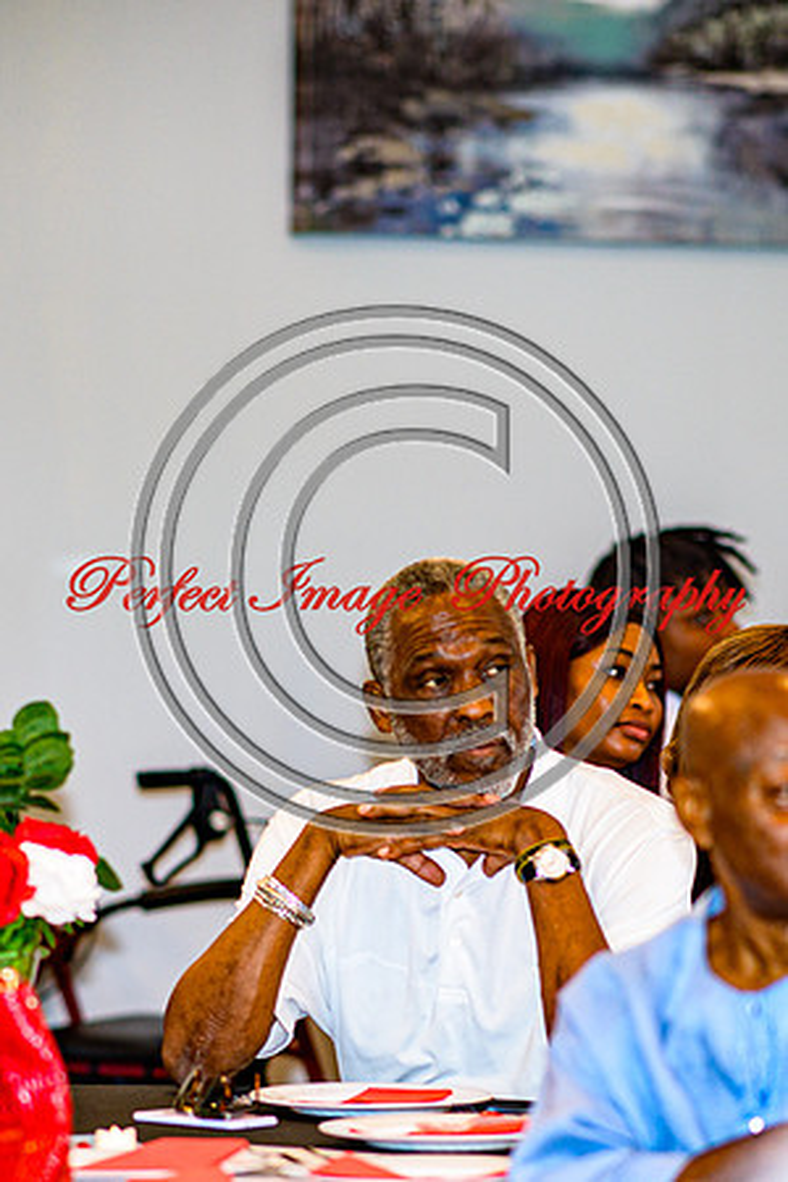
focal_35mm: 221
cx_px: 447
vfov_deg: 9.3
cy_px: 830
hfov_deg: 6.2
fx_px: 7257
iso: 220
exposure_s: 1/125
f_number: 1.8
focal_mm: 105
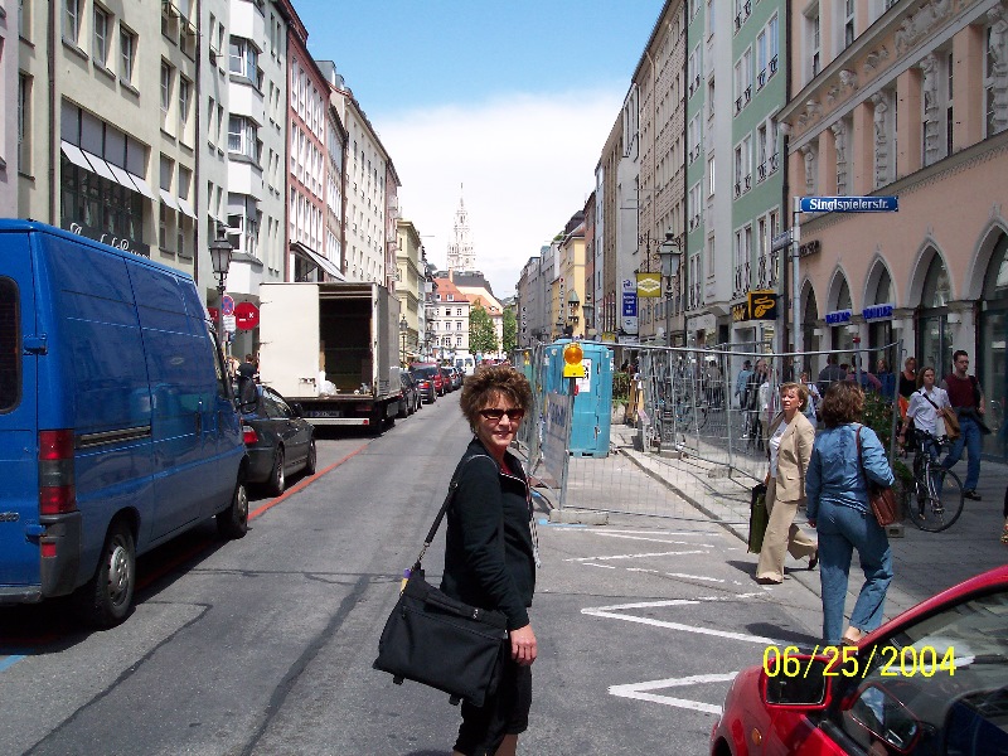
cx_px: 504
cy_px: 378
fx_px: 1107
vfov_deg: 37.7
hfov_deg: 49.0
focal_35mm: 38
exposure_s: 1/500
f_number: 4.8
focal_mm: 8
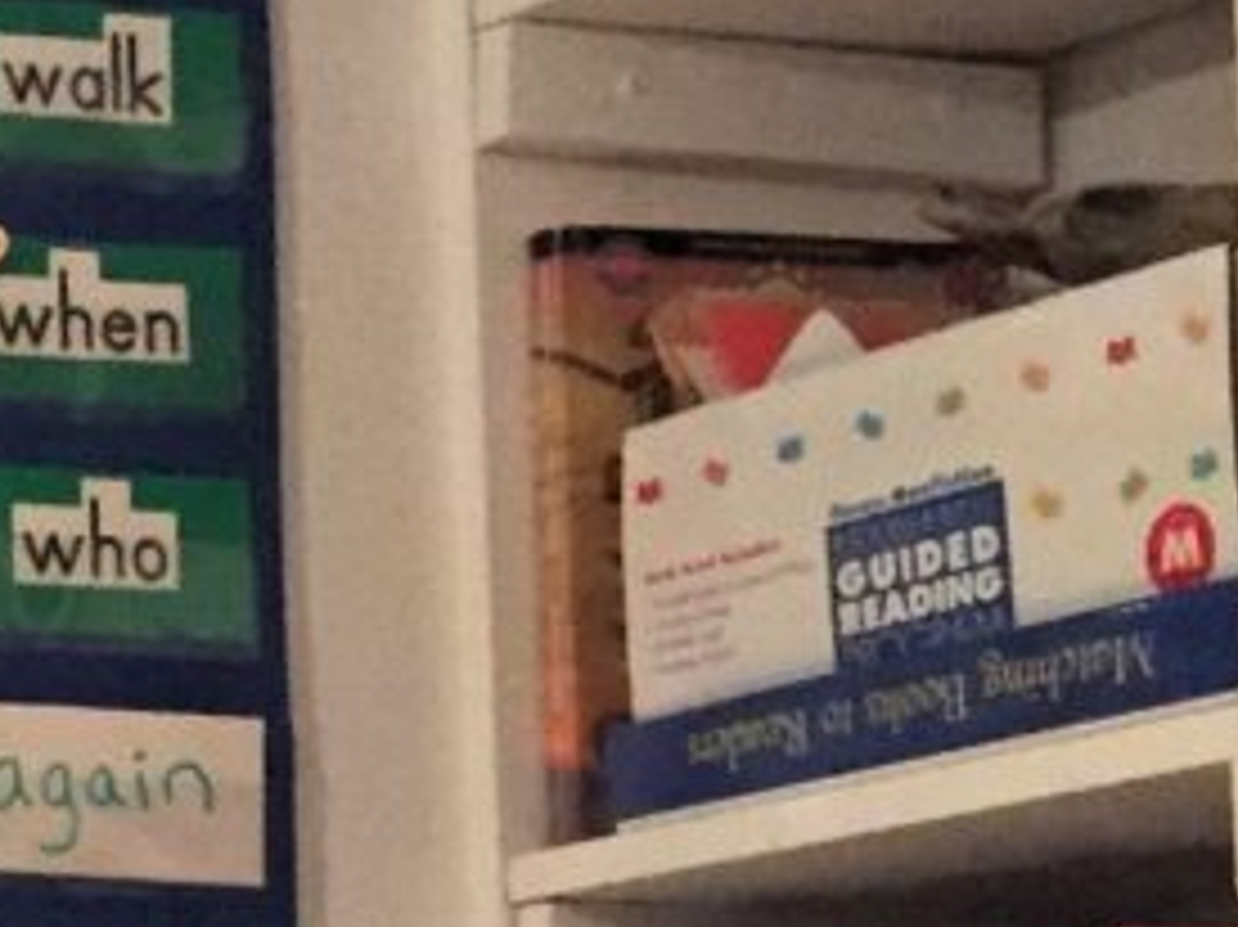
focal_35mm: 162
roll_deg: +0.2
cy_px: 1274
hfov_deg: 10.2
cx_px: -1976
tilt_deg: +4.2
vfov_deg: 9.0
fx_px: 5791
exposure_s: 1/30
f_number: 2.2
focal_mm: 4.15
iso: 200
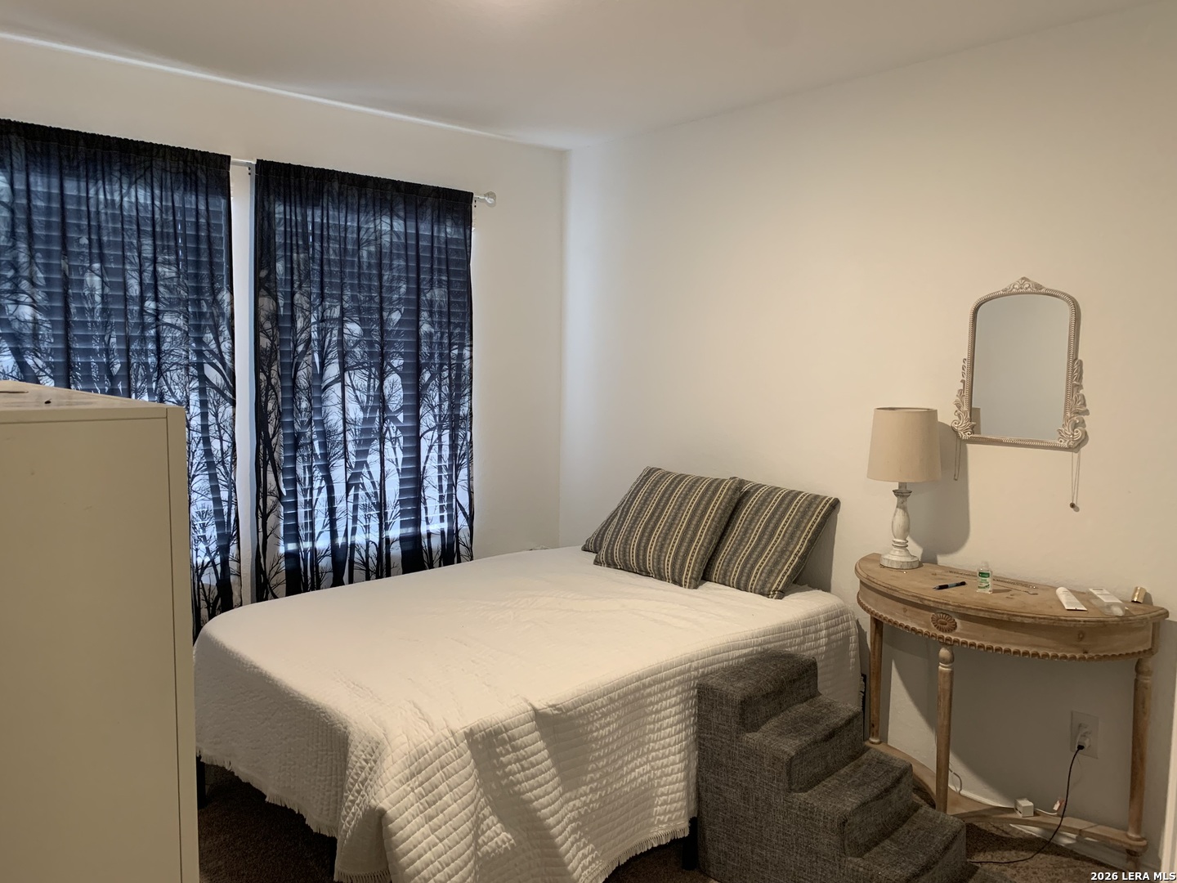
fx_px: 884
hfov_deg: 67.3
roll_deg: -0.9
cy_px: 442
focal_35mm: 26
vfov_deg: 53.1
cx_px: 588
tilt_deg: -8.9
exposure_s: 1/60
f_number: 1.8
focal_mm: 4.25
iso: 250
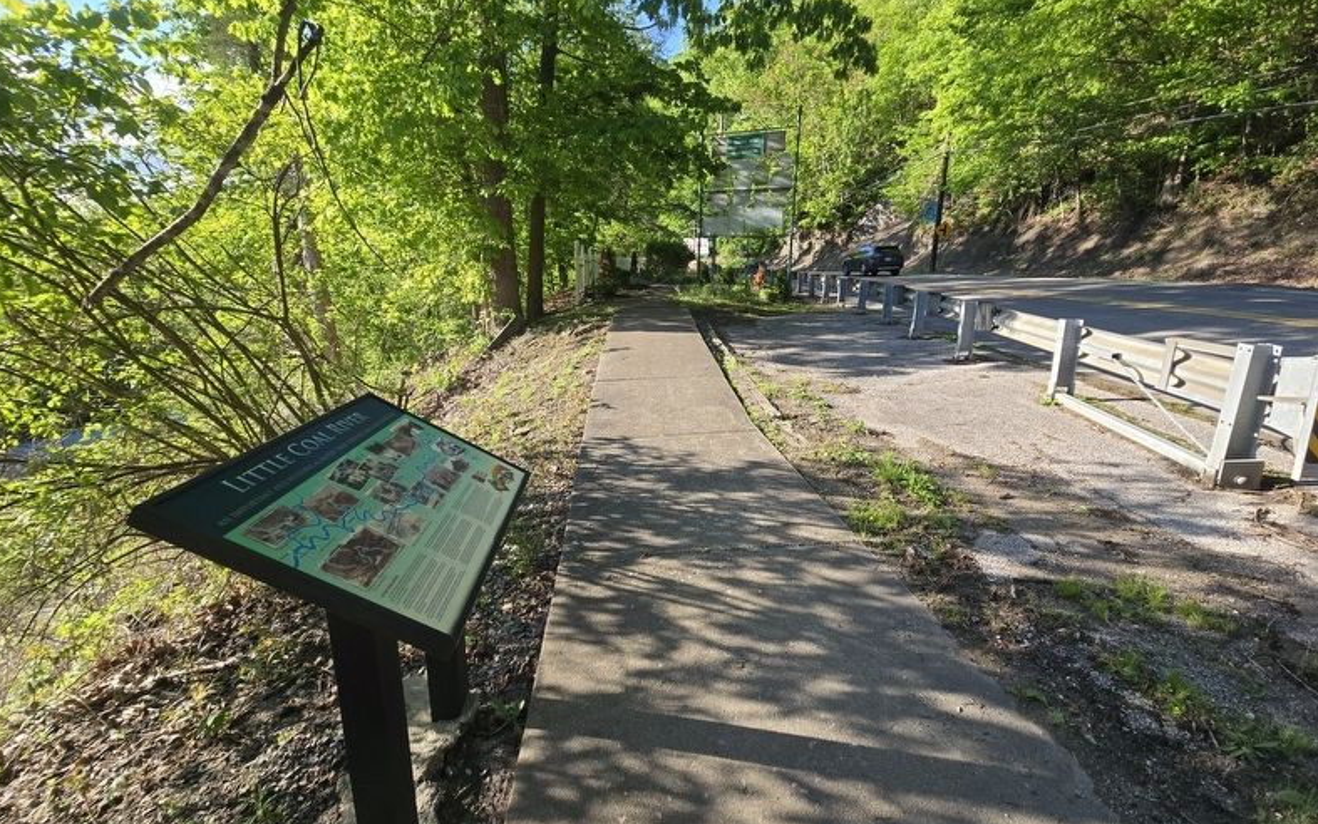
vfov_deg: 78.6
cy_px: 392
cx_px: 651
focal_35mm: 14
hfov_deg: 105.3
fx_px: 503
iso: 50
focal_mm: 2.2
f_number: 2.2
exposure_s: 1/580
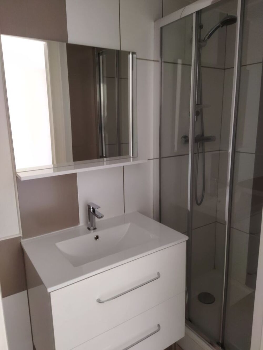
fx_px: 273
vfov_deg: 65.3
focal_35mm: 27
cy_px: 175
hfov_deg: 51.4
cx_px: 132
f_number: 1.79
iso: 225
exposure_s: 1/33
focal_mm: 4.71
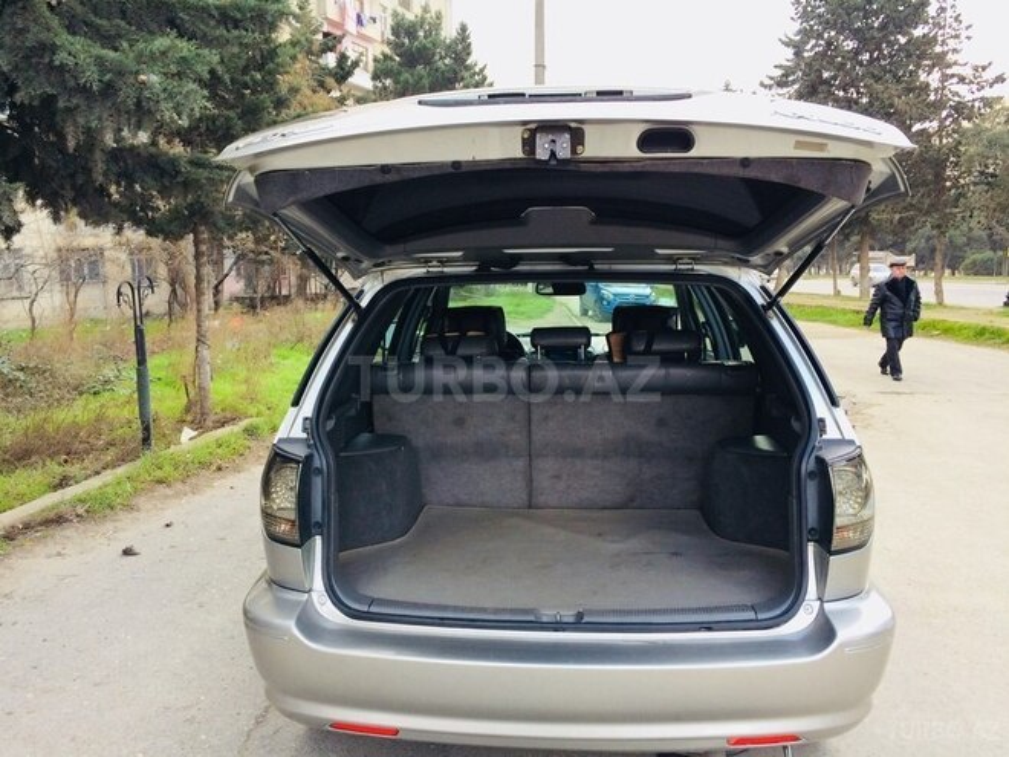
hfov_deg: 61.7
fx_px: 845
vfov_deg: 48.2
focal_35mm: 29
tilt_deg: -10.2
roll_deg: -0.2
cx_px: 504
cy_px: 378
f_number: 2.2
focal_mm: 4.15
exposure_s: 1/100
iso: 40
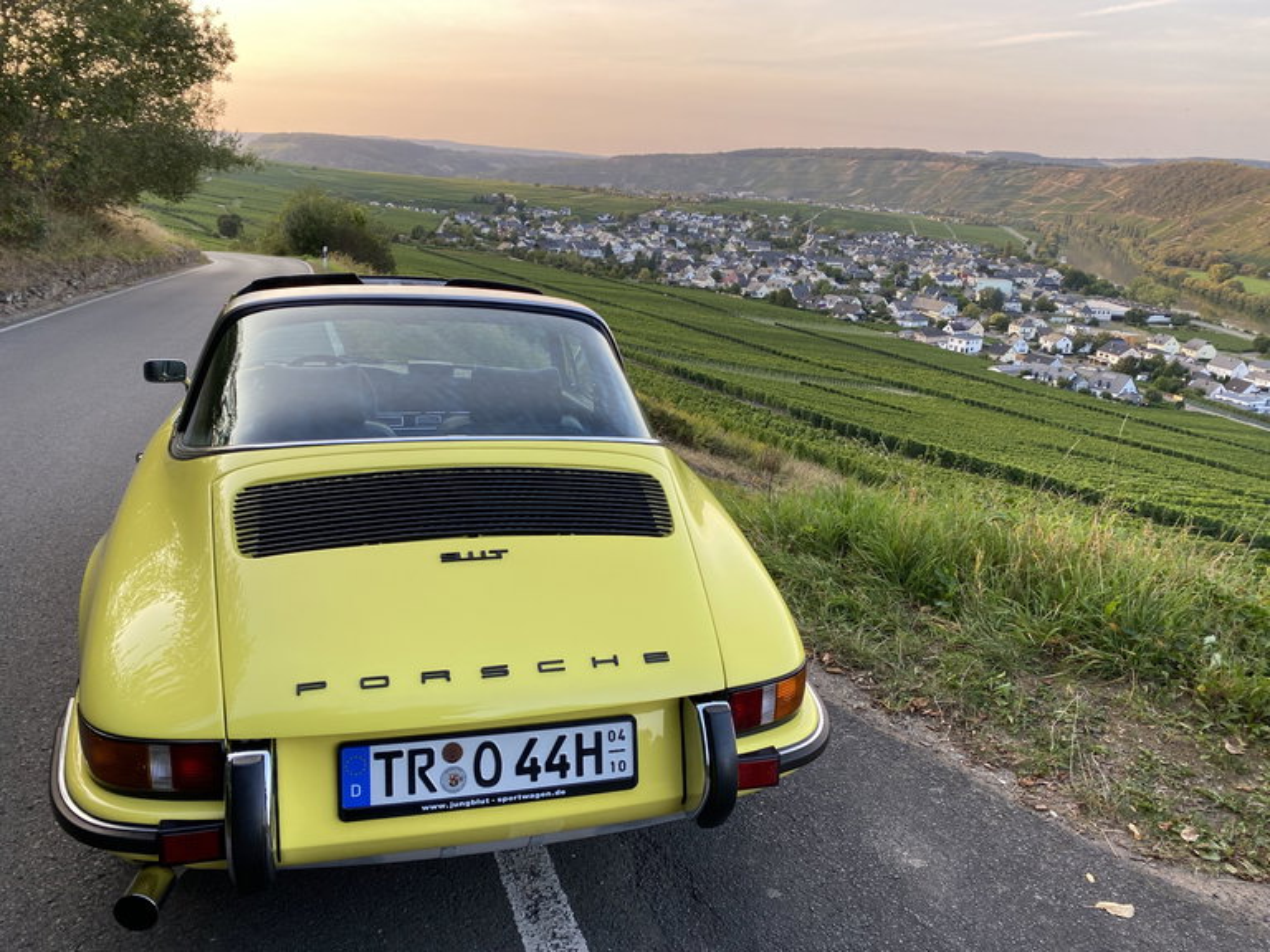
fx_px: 954
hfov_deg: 67.3
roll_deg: -3.0
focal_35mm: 26
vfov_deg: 53.1
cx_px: 635
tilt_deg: -16.0
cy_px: 476
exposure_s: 1/122
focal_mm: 4.25
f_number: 1.8
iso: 32
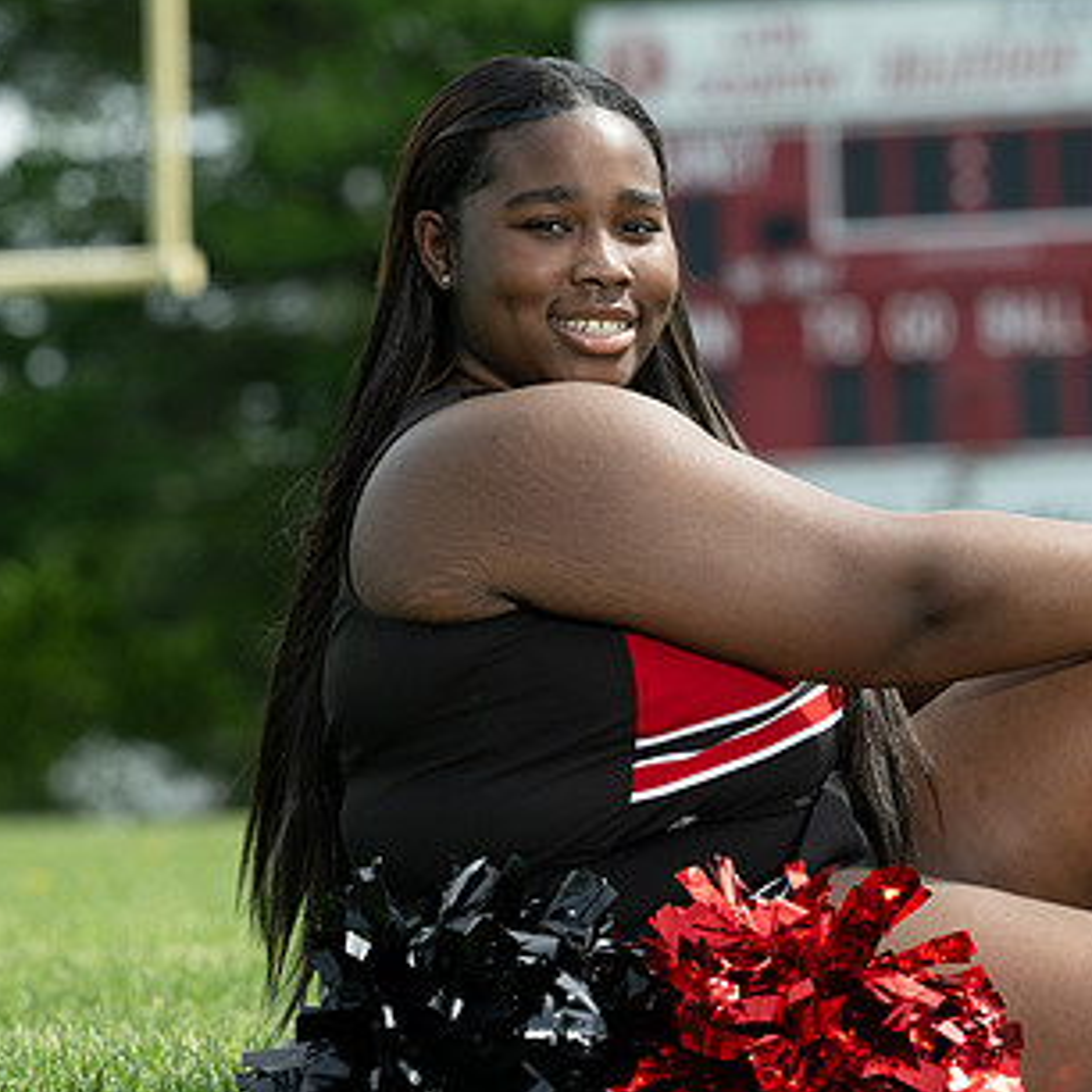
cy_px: 708
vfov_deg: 5.6
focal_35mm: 310
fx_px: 11064
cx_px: 875
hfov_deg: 5.6
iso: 80
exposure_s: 1/200
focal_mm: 165
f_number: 5.6
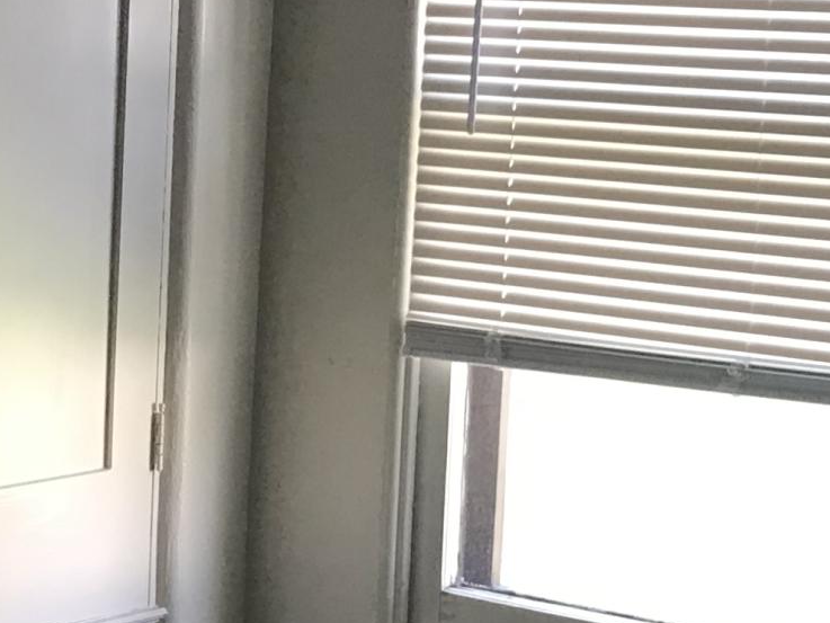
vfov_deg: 13.0
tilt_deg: -7.2
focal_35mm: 114
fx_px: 2734
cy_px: 391
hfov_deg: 16.9
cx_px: -11
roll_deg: -1.6
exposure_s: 1/30
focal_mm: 3.99
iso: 32
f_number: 1.8
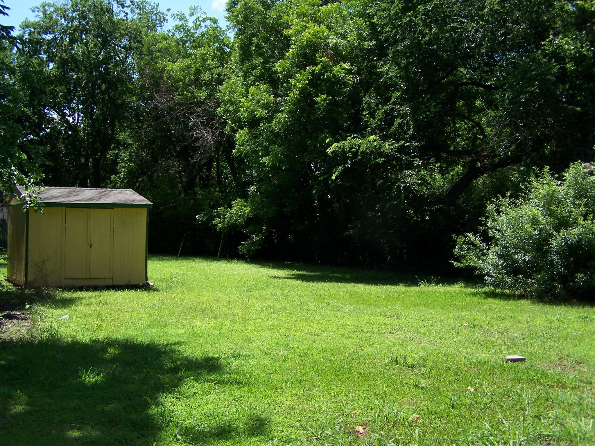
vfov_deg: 37.7
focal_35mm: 38
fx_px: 653
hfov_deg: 49.0
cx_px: 298
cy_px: 223
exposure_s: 1/800
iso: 80
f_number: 2.8
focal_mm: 6.3
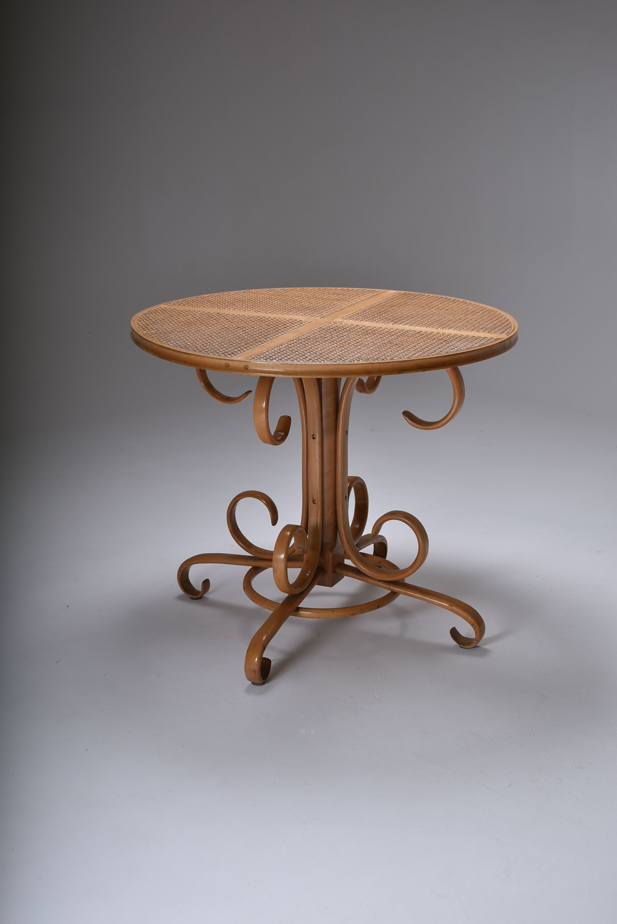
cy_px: 462
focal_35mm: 52
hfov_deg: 25.8
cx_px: 308
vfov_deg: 37.8
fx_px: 1347
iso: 100
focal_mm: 35
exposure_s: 1/200
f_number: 5.6
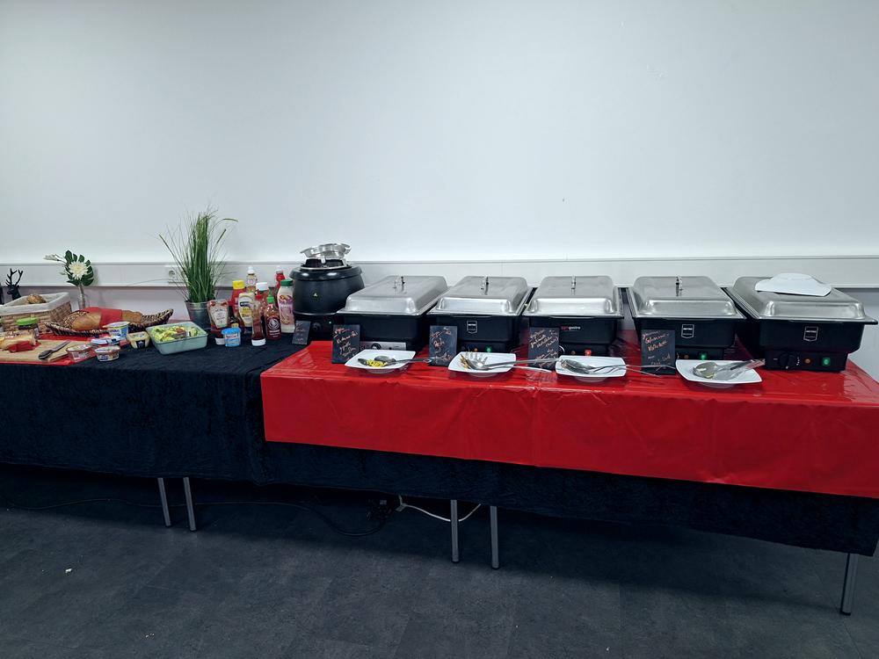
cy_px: 330
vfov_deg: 58.9
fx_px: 584
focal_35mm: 23
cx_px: 440
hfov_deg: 73.9
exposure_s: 1/100
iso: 160
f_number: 1.8
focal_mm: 5.54
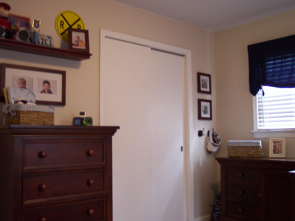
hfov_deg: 49.0
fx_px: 324
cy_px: 110
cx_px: 148
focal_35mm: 38
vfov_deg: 37.7
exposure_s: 1/10
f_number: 2.8
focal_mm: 8
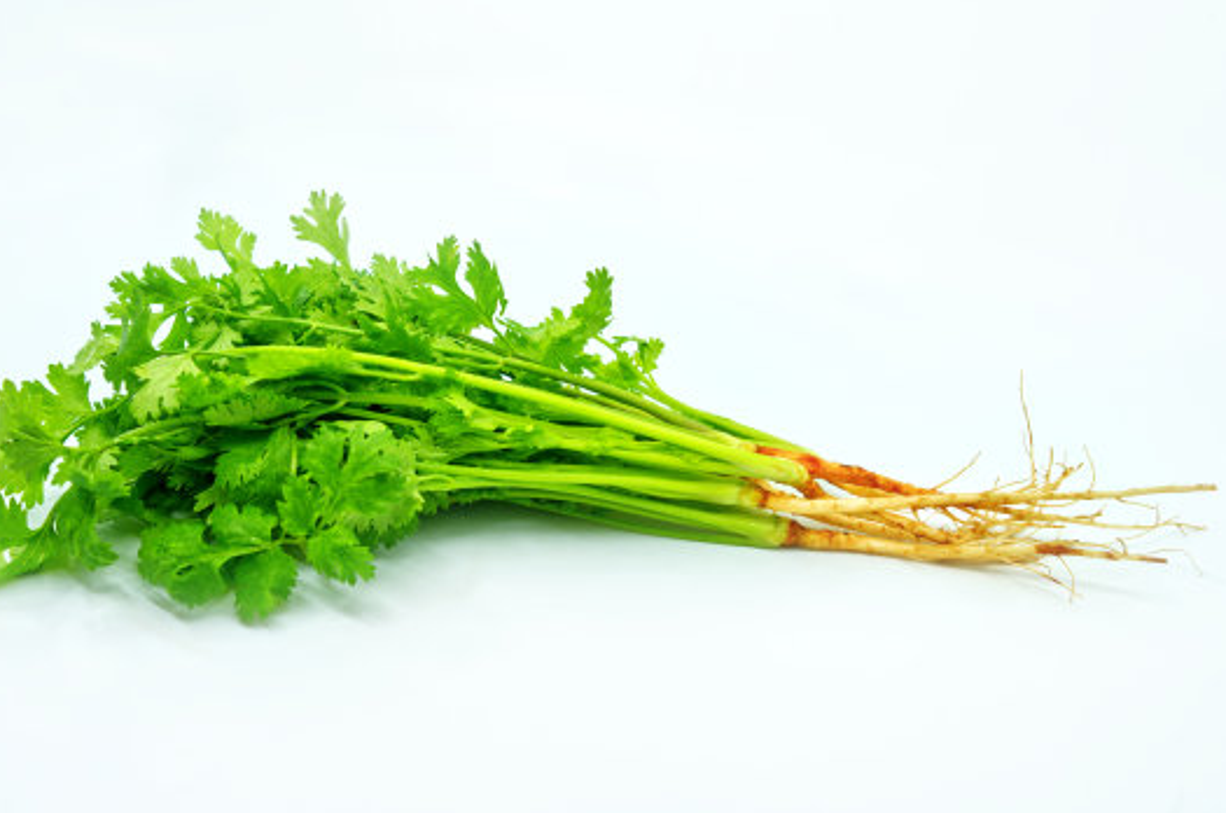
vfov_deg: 46.1
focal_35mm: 28
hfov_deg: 65.5
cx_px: 591
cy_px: 357
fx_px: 952
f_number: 8
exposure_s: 1/25
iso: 100
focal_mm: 24
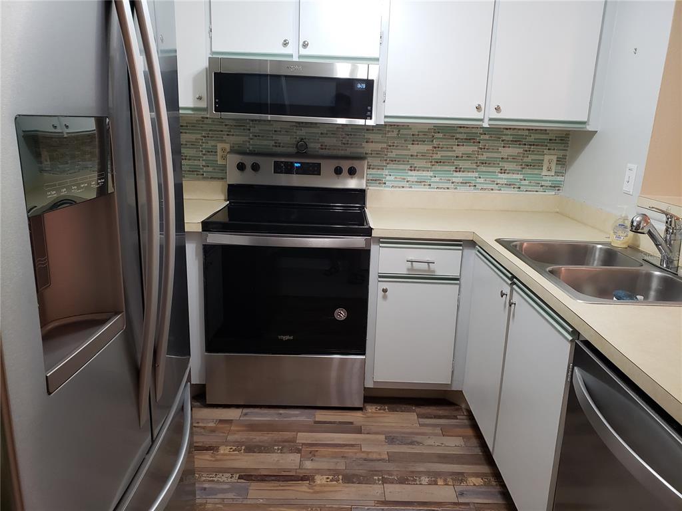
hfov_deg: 67.3
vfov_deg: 53.1
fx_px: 512
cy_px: 256
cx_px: 341
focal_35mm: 26
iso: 320
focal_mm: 4.3
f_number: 2.4
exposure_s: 1/60
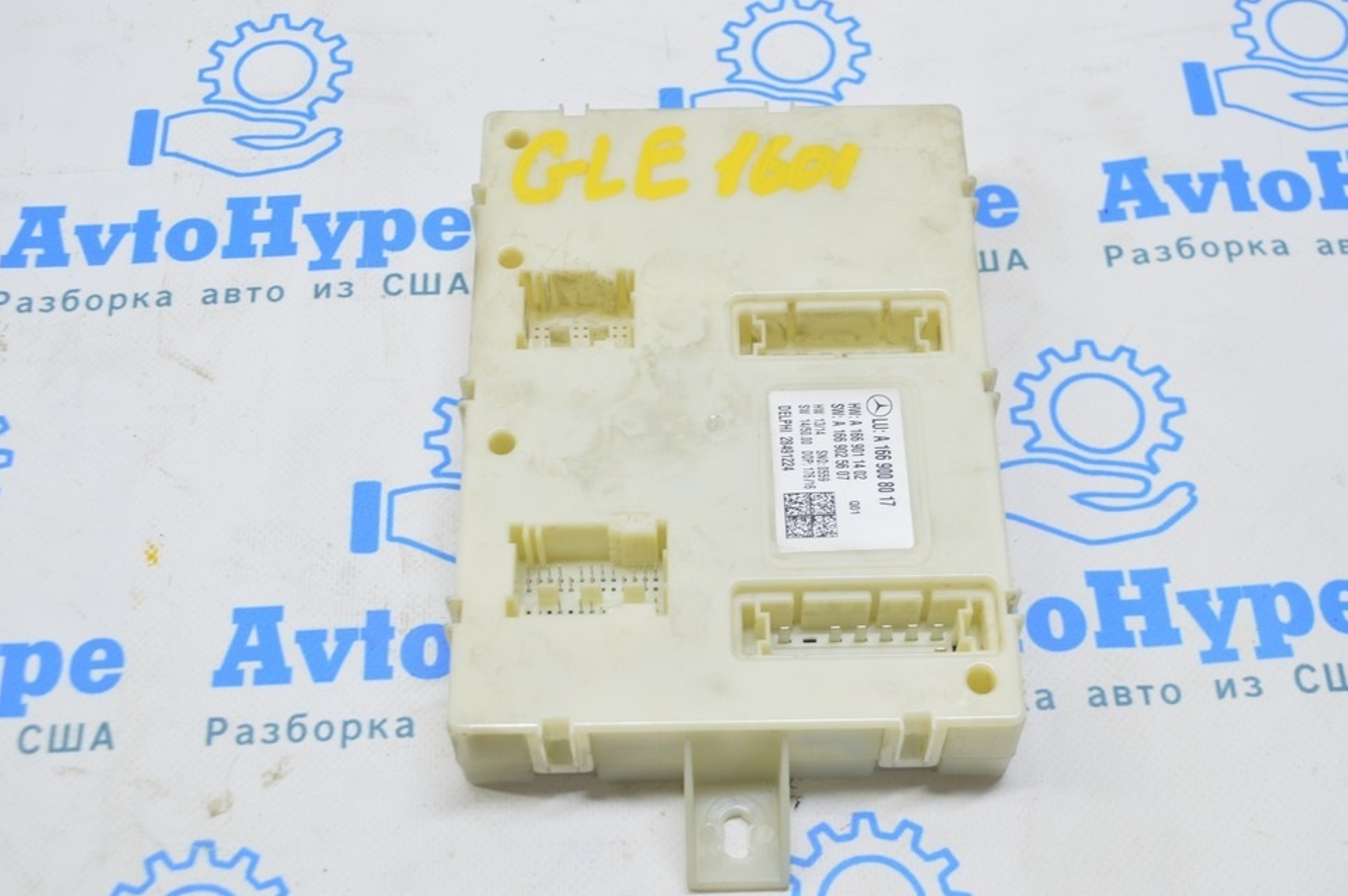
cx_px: 672
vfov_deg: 27.2
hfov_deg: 40.0
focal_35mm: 50
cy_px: 463
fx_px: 1853
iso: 400
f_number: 5.6
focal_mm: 31
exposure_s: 1/20
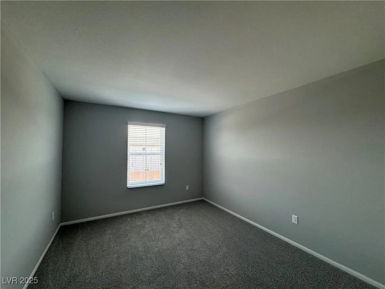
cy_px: 144
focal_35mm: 14
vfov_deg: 85.7
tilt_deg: +1.5
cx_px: 192
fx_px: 156
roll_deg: -1.8
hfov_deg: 102.1
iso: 160
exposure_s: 1/120
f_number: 2.2
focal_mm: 2.22
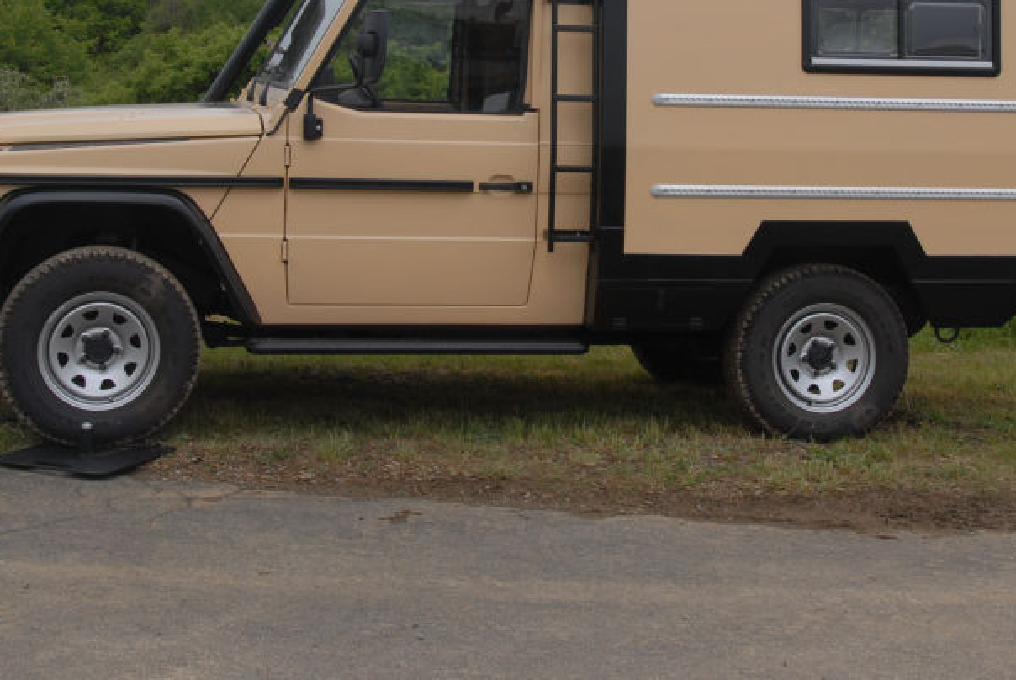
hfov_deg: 25.7
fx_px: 2227
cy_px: 112
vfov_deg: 17.2
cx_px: 580
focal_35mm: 79
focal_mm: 31
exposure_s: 1/320
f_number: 9
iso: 200
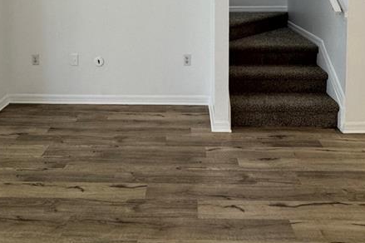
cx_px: 175
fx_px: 344
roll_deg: +0.6
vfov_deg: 34.3
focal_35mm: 34
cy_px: -15
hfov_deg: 55.8
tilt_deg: -3.1
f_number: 2.2
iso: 160
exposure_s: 1/120
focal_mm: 2.22
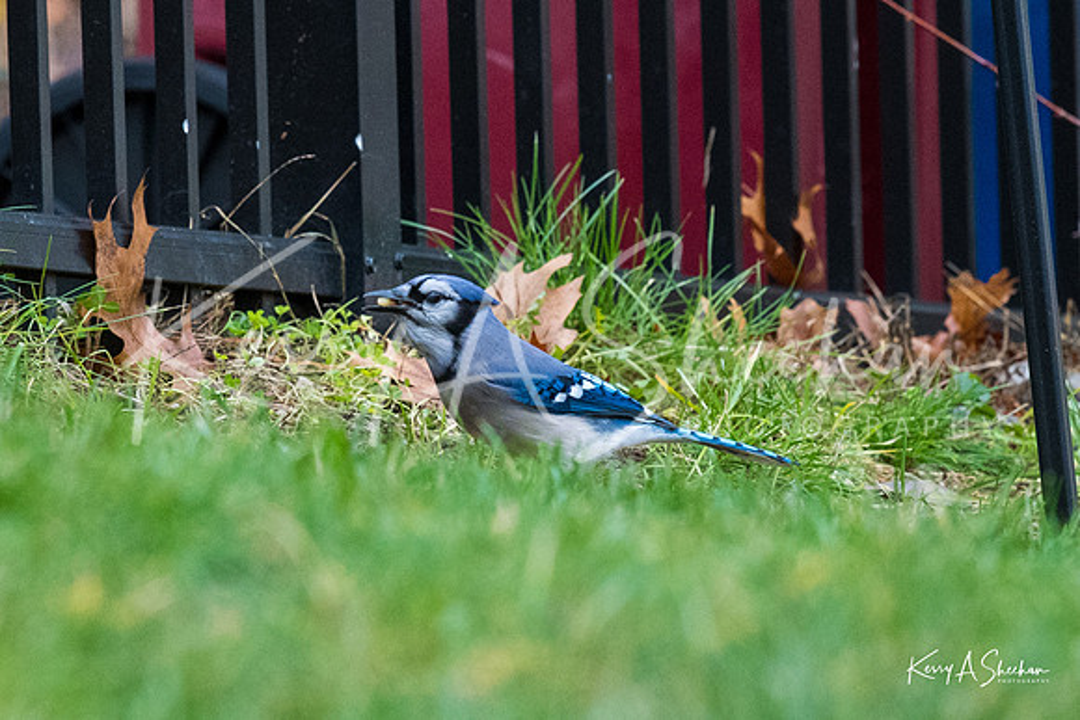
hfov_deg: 3.0
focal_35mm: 691
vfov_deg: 2.0
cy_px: 330
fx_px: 20731
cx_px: 420
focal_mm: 200
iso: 2000
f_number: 7.1
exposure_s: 1/1000
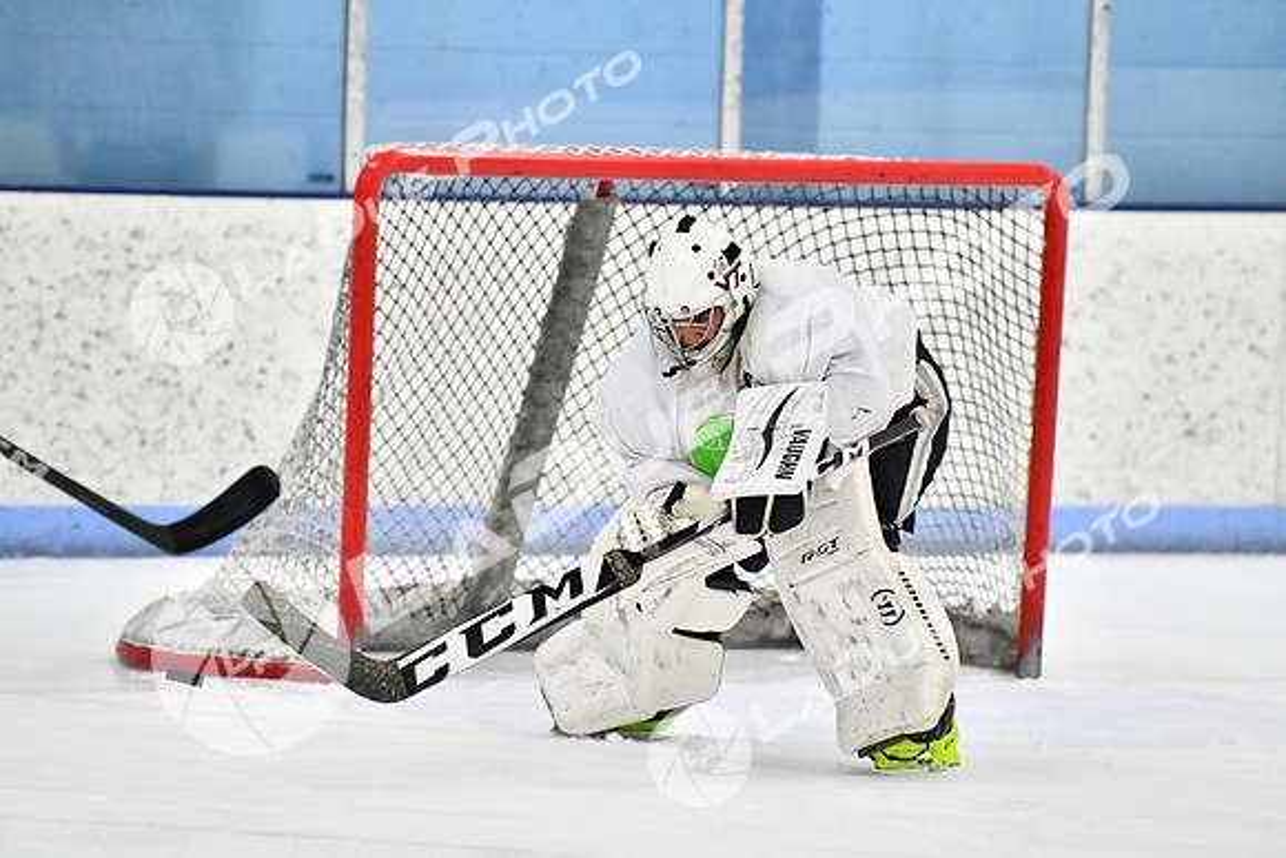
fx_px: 10183
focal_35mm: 285
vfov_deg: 4.8
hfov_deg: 7.2
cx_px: 643
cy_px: 429
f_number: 3.2
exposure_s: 1/1250
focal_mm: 190
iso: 6400
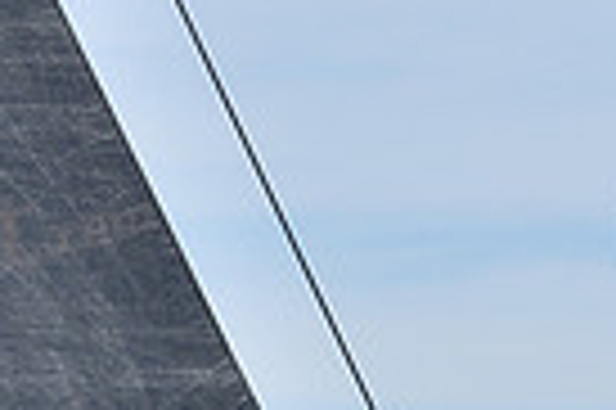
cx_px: 391
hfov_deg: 3.4
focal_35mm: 616
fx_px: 10528
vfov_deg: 2.2
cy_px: 867
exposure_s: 1/800
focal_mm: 145
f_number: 8
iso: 250
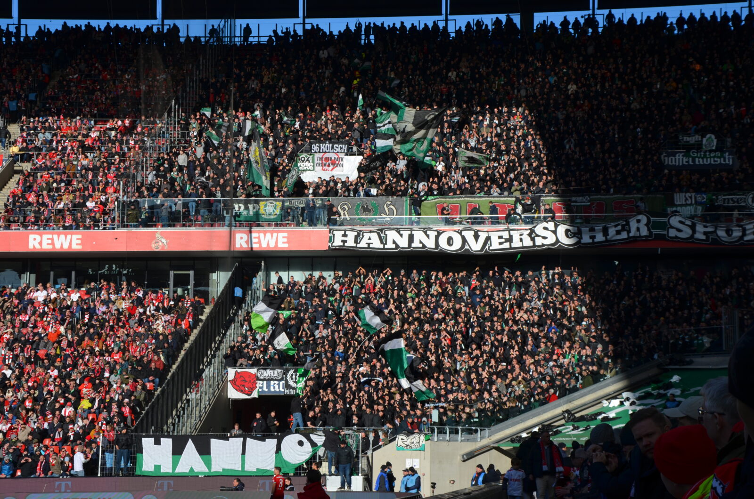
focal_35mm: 75
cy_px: 250
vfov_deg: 18.1
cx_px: 377
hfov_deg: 27.0
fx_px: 1568
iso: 100
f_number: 9
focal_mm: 50
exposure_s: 1/320
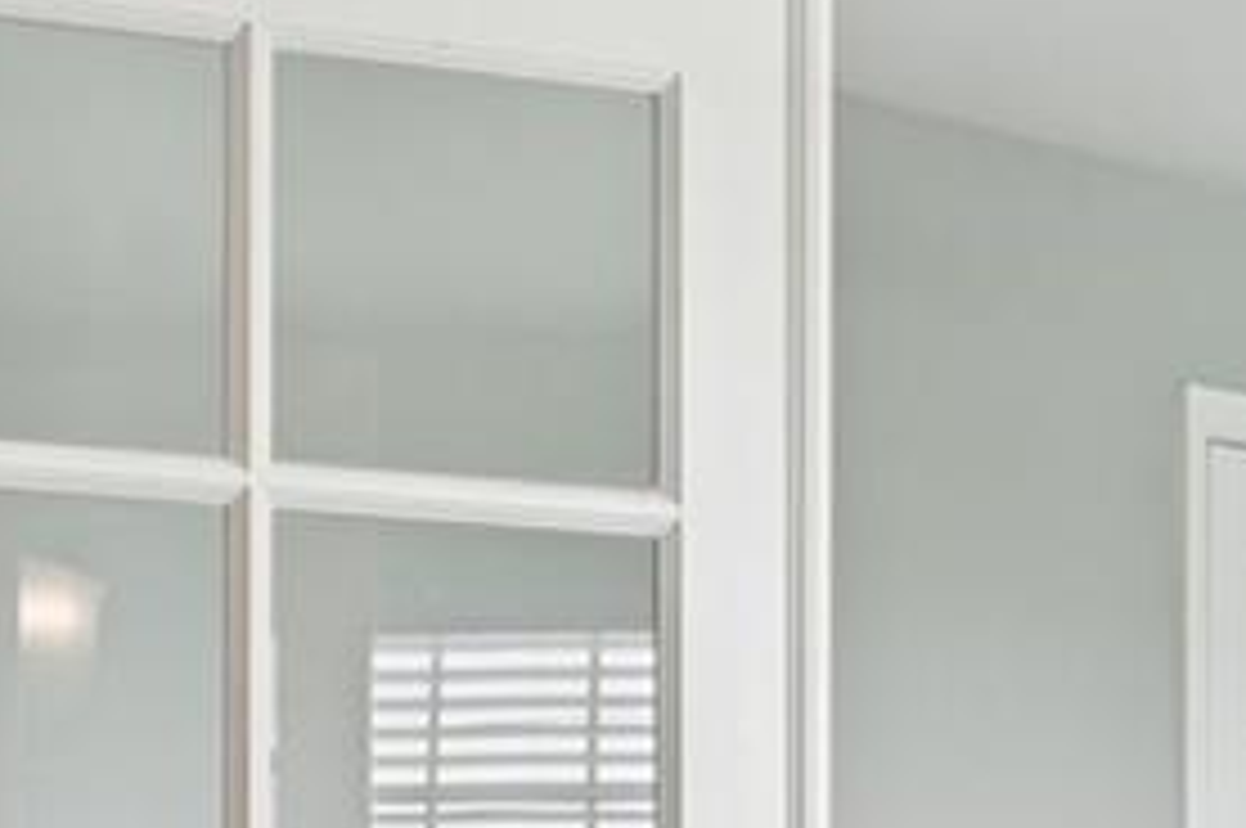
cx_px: -126
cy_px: 1168
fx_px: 2800
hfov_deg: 23.5
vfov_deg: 15.7
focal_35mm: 81
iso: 400
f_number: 8
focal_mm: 14
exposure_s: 1/10
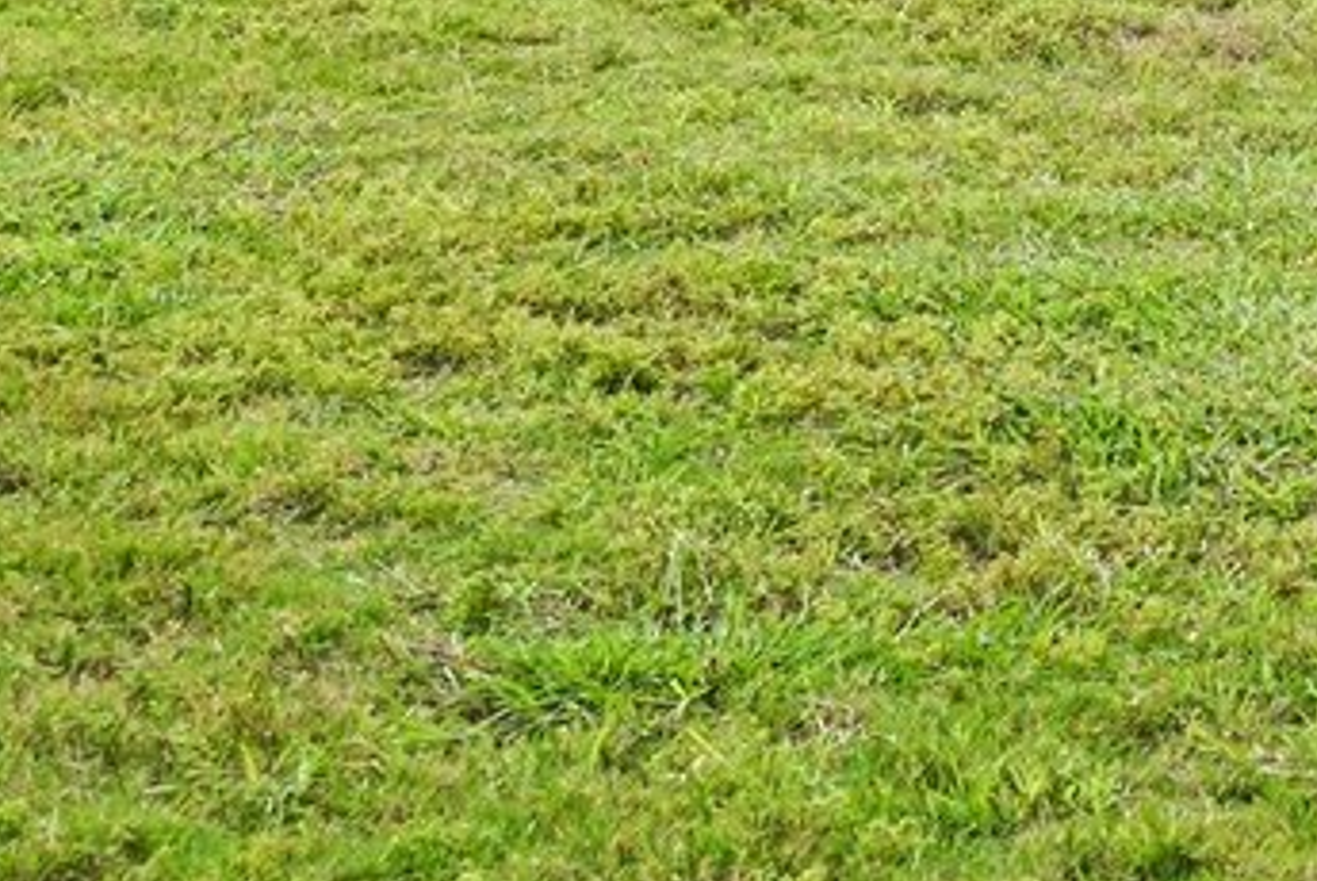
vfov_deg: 8.3
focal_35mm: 160
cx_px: 1853
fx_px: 5858
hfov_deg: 12.3
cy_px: -755
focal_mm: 34
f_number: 8
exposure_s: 1/320
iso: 200
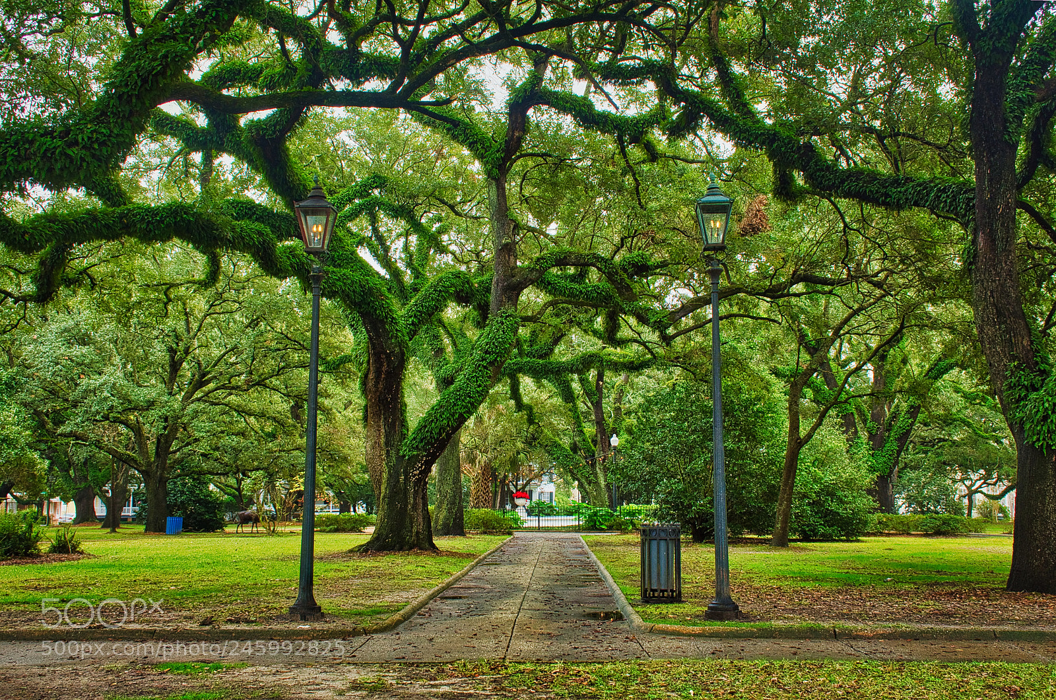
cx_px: 528
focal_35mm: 40
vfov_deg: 32.9
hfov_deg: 48.0
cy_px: 350
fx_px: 1186
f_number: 8
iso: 200
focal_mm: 27
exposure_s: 1/30
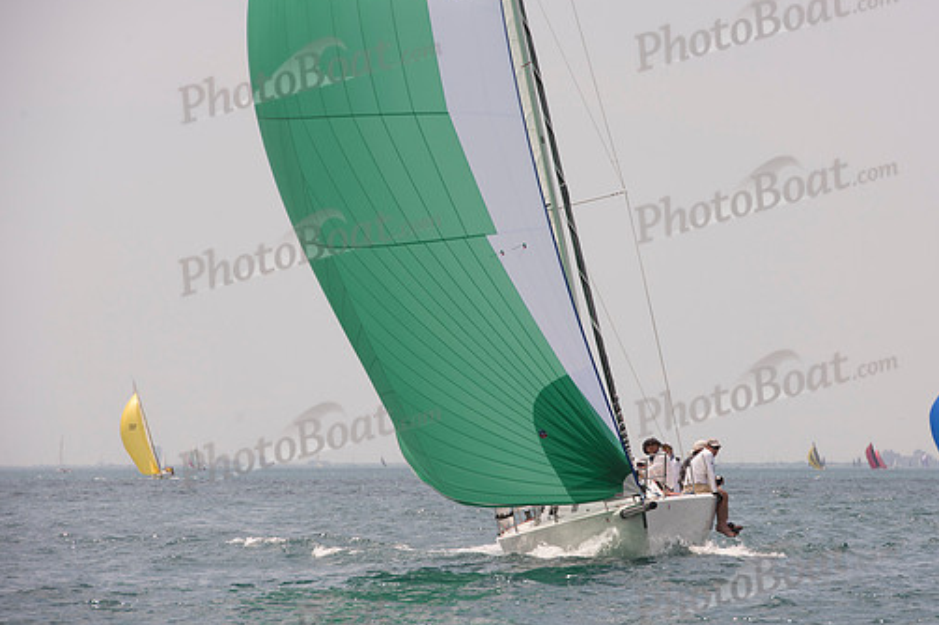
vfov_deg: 5.9
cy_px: 318
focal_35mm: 232
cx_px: 540
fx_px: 6049
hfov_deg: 8.9
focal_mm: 200
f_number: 9
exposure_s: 1/1250
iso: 250
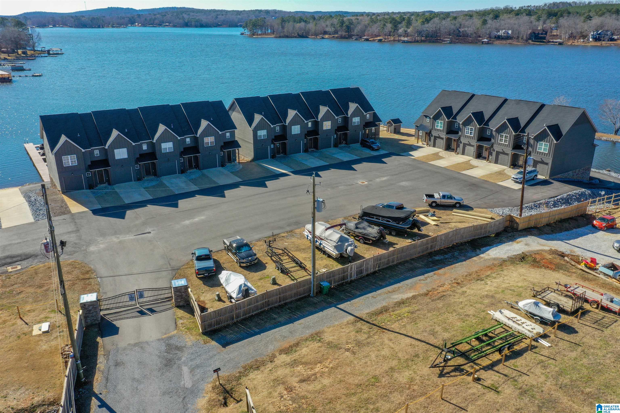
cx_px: 310
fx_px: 482
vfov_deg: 46.4
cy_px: 206
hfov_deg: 65.5
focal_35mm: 28
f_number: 10
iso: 100
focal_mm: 10.26
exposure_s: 1/100
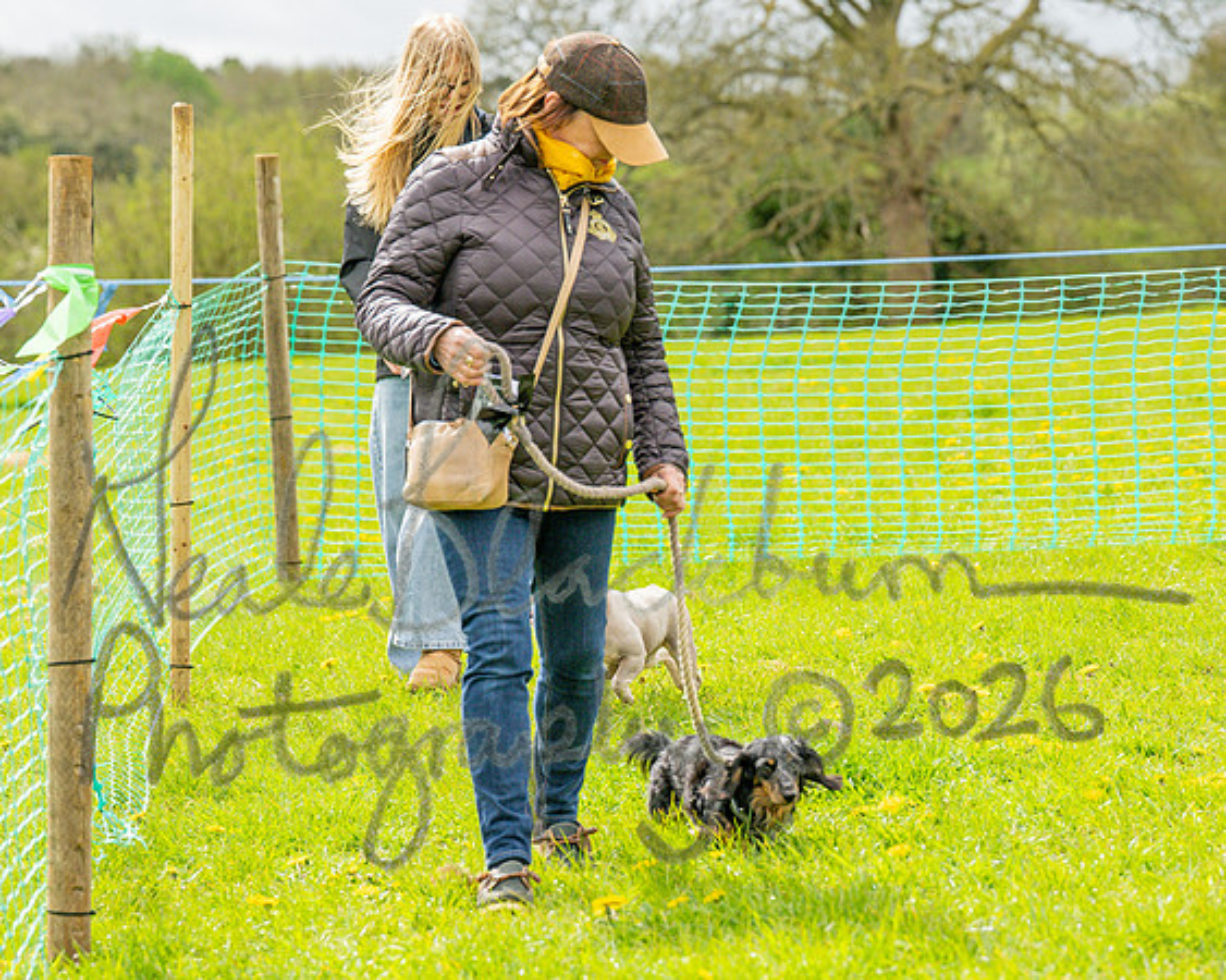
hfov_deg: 11.8
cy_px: 490
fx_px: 5926
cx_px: 618
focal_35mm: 163
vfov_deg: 9.5
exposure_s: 1/2000
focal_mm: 97
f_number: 4.5
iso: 400
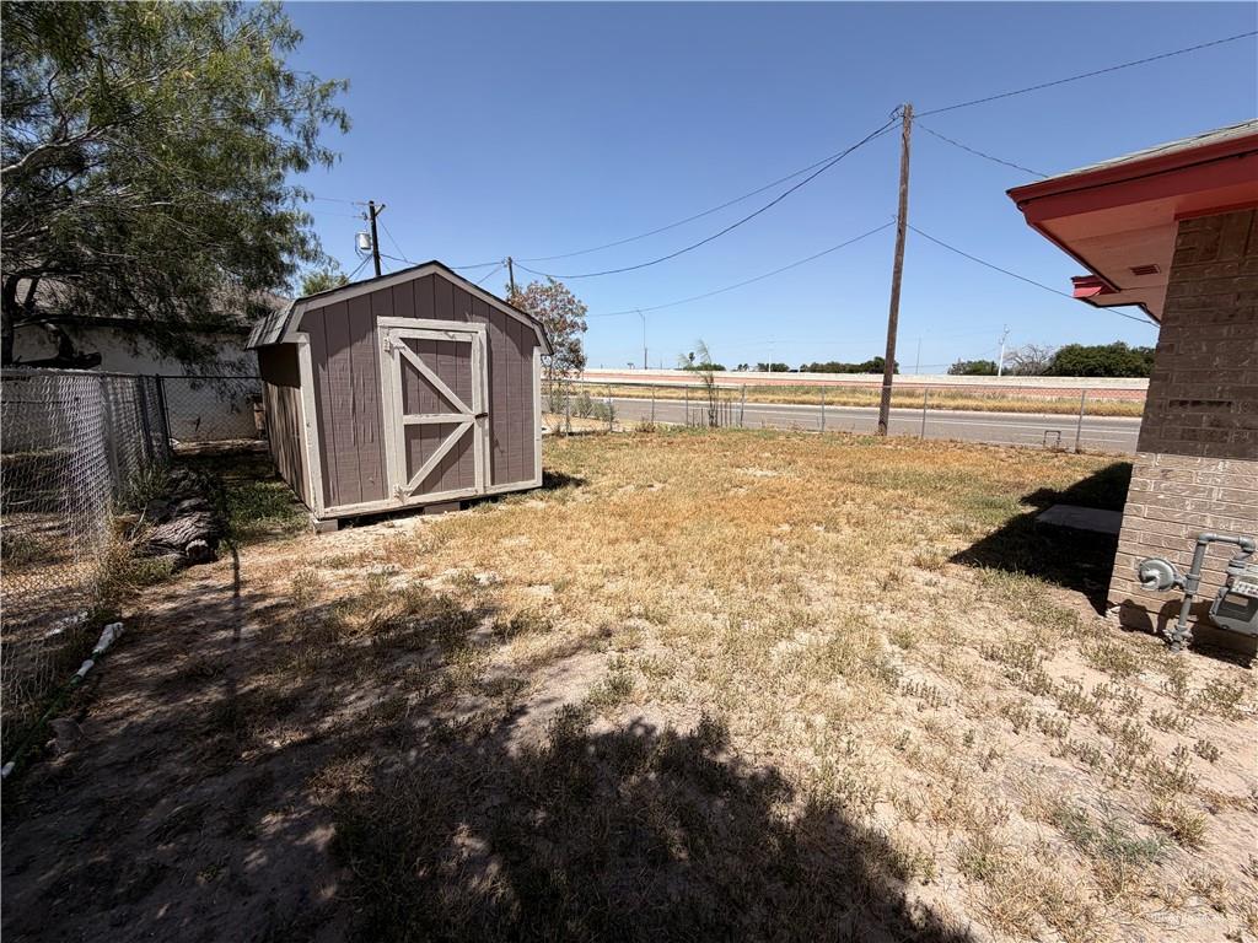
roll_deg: +0.2
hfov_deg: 102.1
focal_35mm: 14
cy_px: 472
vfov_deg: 85.7
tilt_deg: -9.7
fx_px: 509
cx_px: 629
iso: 20
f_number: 2.2
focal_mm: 2.22
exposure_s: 1/853
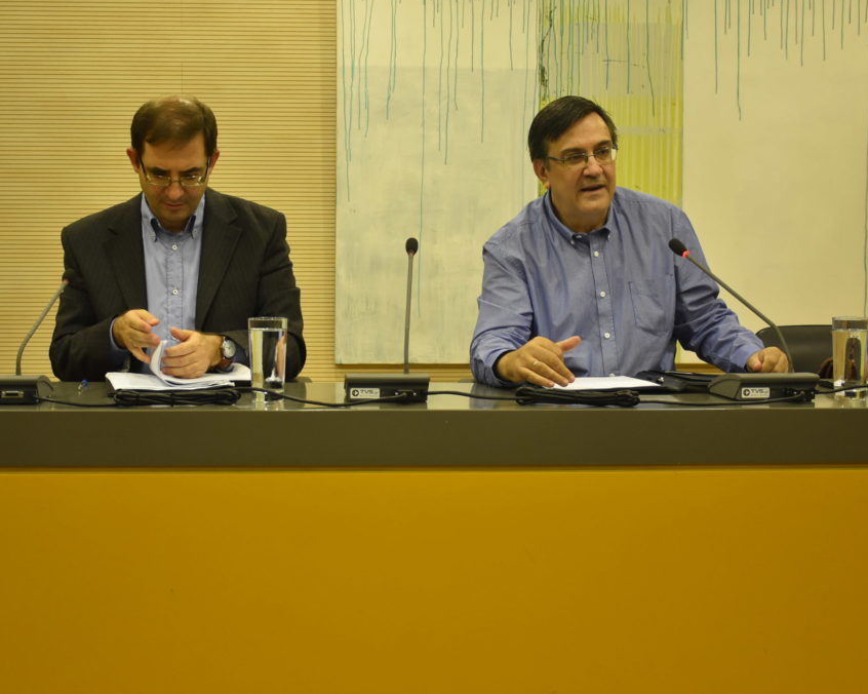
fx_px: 1489
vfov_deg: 26.2
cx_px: 410
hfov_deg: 32.5
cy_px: 345
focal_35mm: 58
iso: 1600
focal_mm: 34
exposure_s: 1/100
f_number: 5
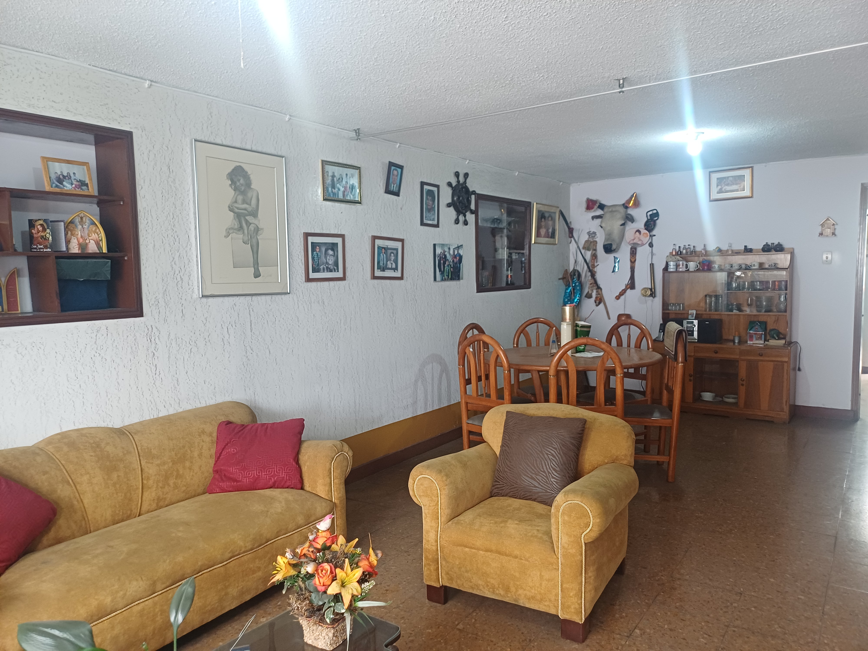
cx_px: 434
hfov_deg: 69.4
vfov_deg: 54.9
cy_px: 326
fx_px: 627
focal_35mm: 25
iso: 320
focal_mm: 4.65
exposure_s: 1/25
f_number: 1.8
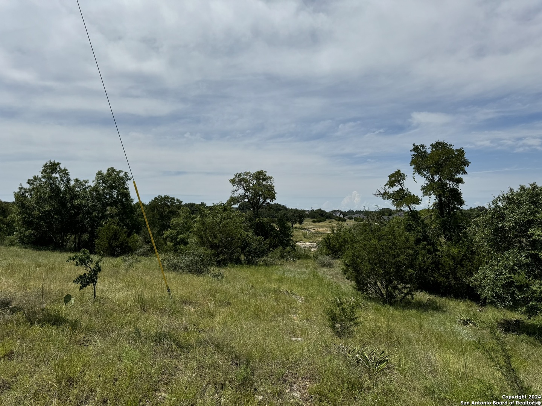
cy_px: 203
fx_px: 376
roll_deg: -0.4
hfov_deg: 71.6
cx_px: 271
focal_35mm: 24
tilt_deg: +1.7
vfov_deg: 56.8
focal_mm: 6.76
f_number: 1.78
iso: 80
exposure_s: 1/9009
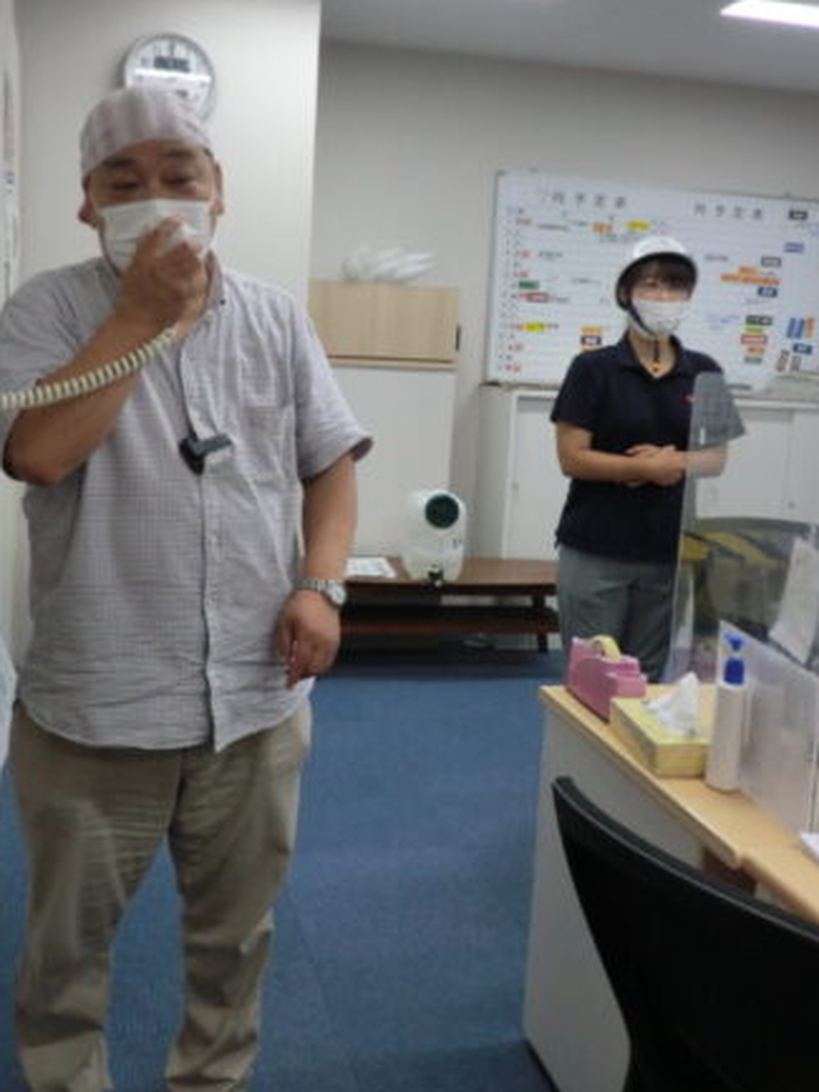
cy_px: 489
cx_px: 360
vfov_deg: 51.3
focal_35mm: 36
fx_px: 1135
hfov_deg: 39.6
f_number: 2.8
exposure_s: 1/60
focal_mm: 4.7
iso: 100
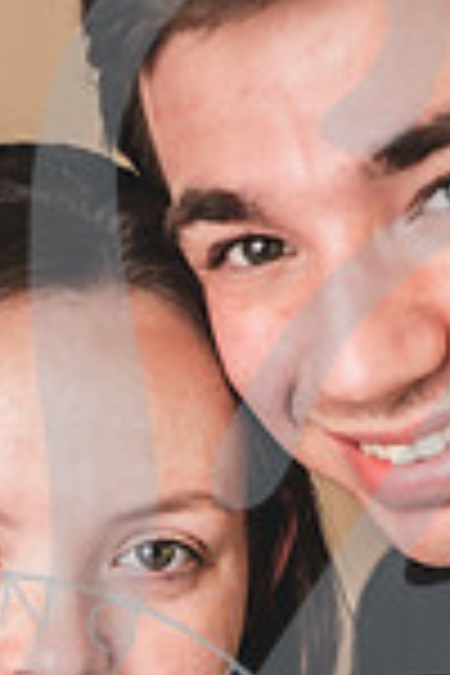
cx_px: 180
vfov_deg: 13.5
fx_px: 2812
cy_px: 648
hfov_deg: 9.1
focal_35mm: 150
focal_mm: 50
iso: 200
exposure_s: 1/125
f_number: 2.8
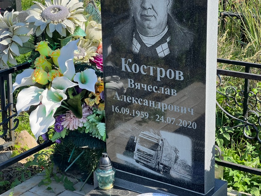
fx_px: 581
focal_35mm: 77
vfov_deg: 19.1
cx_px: 130
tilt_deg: -17.2
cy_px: 98
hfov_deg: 25.3
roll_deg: +1.1
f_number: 2.8
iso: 32
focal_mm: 9
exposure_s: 1/238
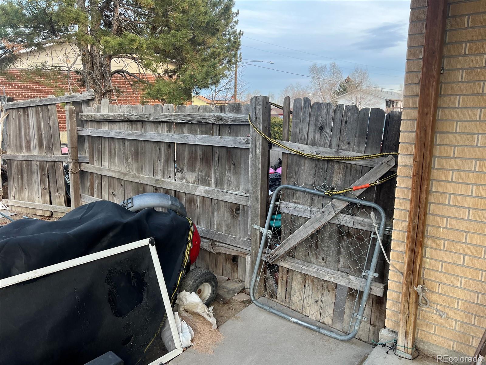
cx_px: 243
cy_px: 182
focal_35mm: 26
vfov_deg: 53.1
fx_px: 365
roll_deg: +1.4
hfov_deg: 67.3
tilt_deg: -9.2
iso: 80
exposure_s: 1/121
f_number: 1.5
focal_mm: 5.7
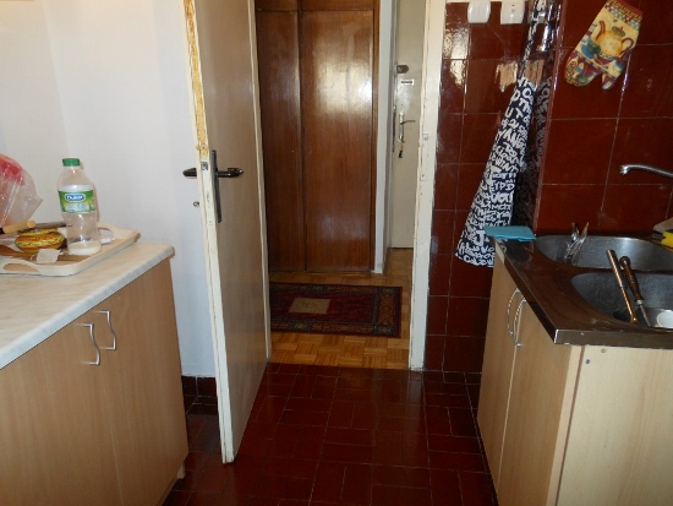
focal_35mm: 25
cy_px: 253
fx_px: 486
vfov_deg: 54.9
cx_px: 336
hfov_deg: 69.4
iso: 200
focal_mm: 4.5
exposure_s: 1/25
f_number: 3.2
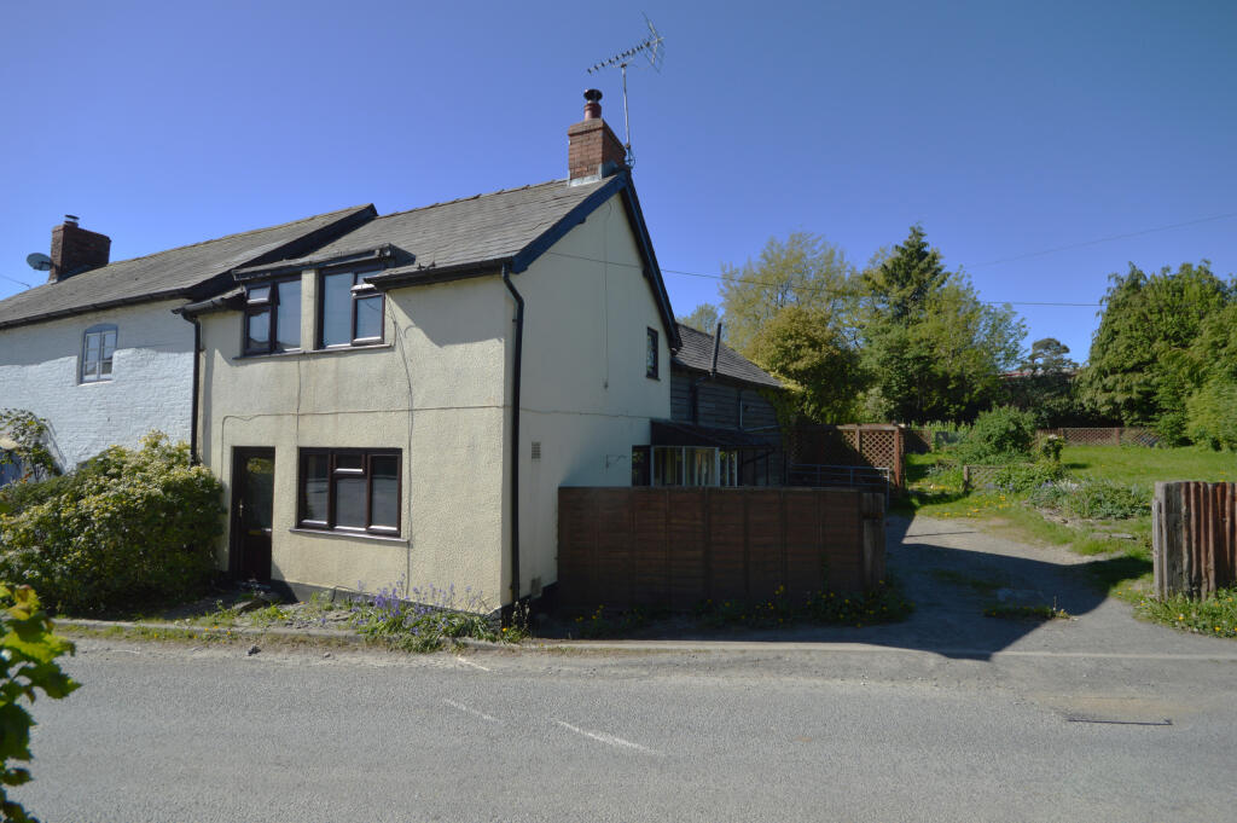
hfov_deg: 100.4
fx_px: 515
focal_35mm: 15
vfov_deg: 77.2
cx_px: 618
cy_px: 412
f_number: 9
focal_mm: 10
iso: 100
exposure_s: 1/400
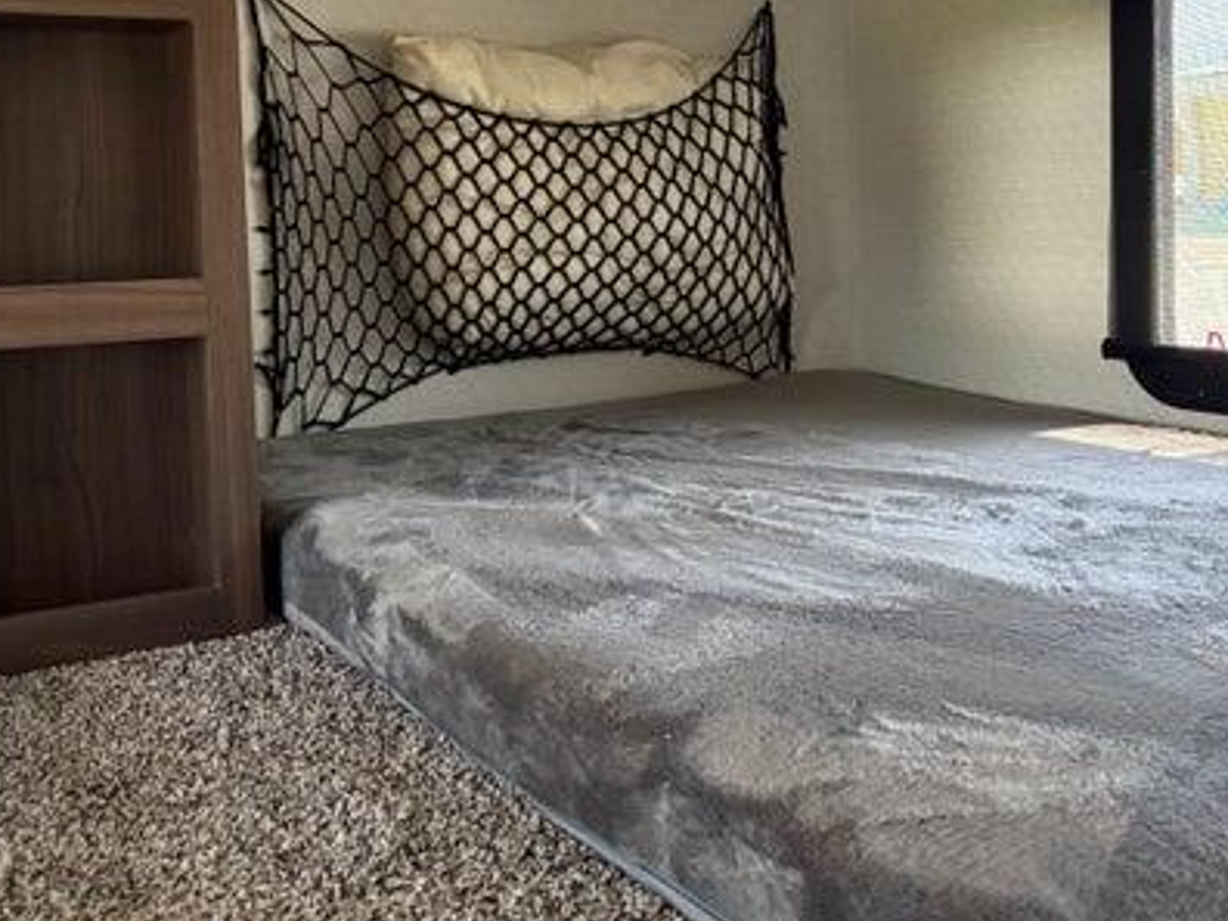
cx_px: 750
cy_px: 273
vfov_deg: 33.9
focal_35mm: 42
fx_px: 1490
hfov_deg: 44.5
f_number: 1.6
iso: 320
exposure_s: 1/60
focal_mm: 5.96
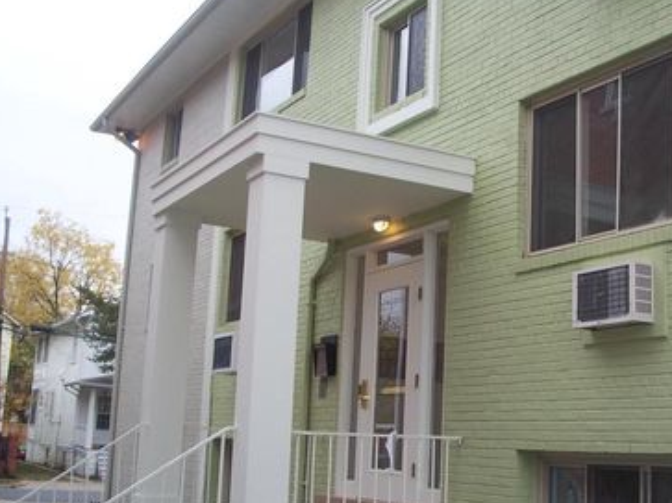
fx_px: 990
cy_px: 236
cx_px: 442
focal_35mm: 51
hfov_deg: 37.1
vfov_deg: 28.5
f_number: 2.8
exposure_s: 1/100
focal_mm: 7.8
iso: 64
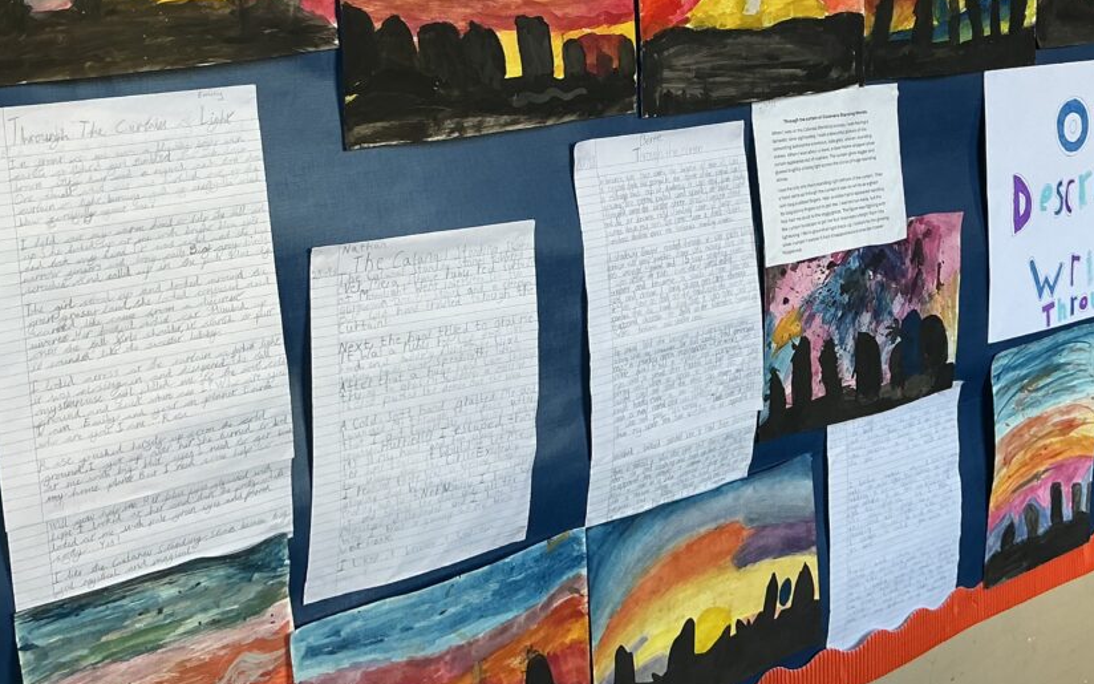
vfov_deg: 26.8
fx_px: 1401
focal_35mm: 47
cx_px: 661
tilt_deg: -7.0
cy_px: 110
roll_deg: +2.0
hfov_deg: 42.4
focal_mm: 3
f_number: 1.8
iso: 50
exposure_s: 1/120
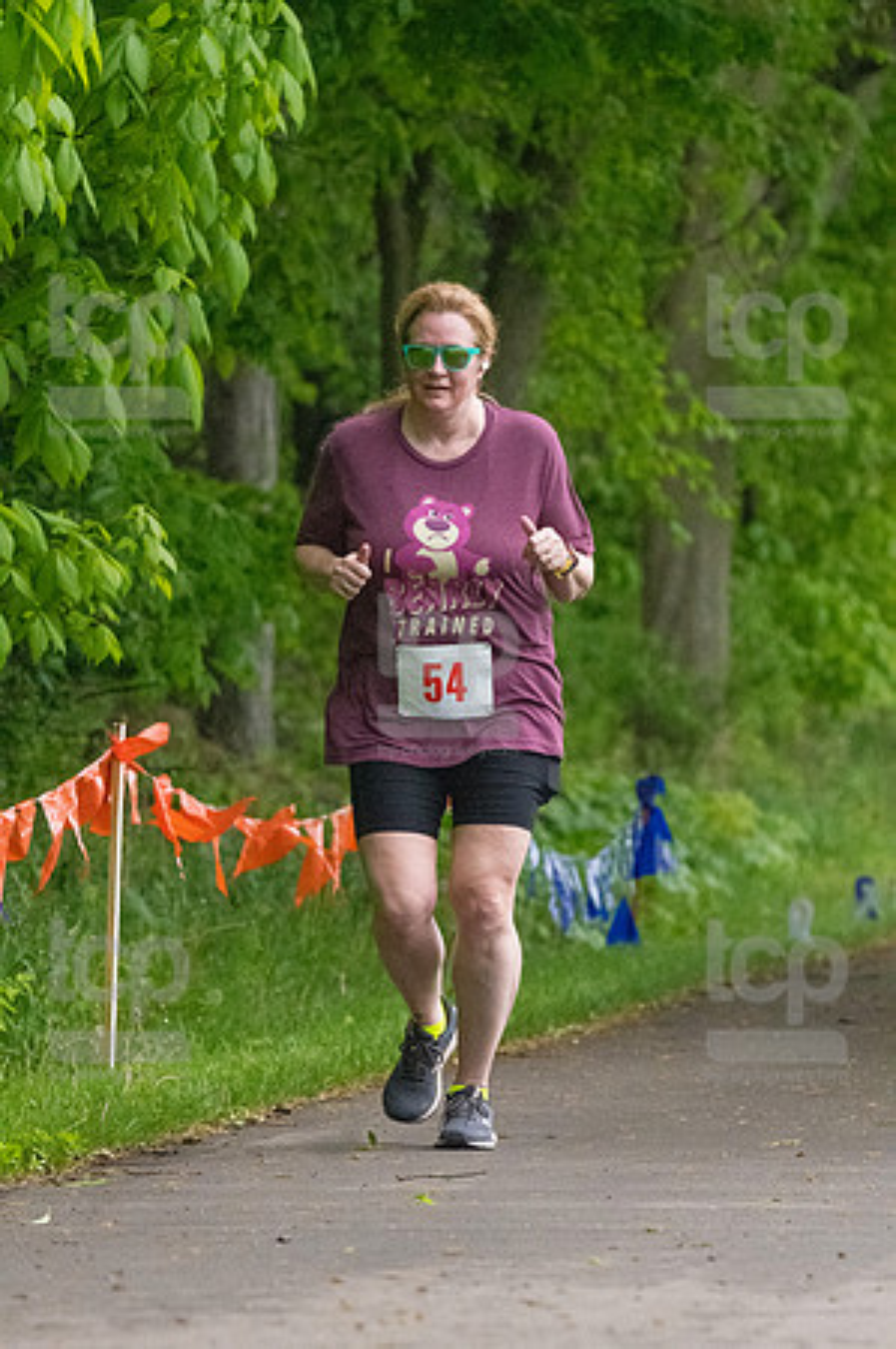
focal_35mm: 300
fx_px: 11225
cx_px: 448
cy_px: 674
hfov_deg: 4.6
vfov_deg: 6.9
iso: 6400
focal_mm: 200
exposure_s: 1/1250
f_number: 5.6
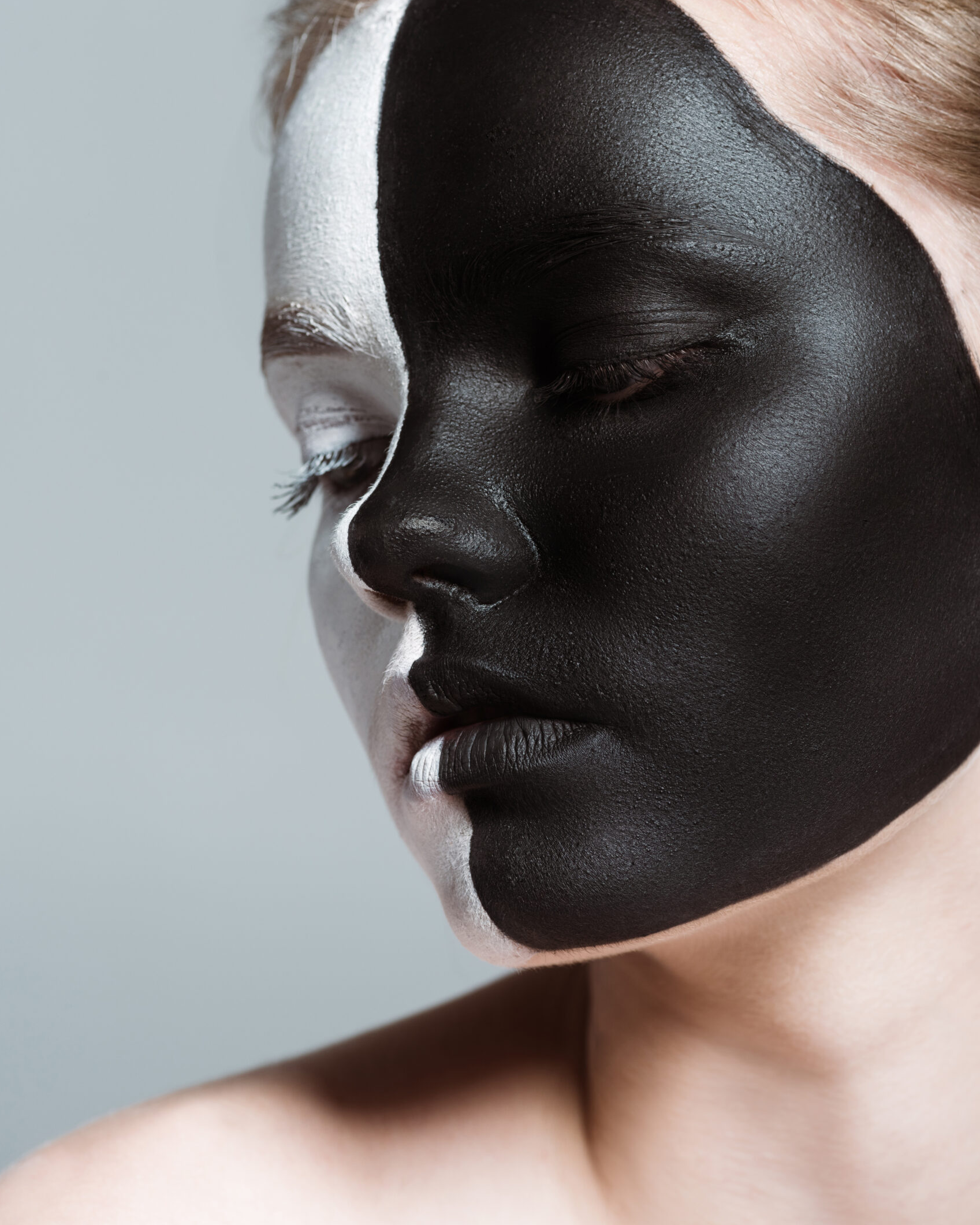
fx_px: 4314
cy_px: 574
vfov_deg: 16.2
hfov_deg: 13.0
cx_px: 489
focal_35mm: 119
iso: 100
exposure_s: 1/200
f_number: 9
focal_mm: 105
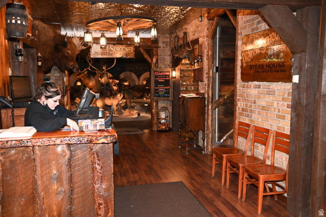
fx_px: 290
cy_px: 108
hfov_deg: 58.7
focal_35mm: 32
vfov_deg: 41.1
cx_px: 163
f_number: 4
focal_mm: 32
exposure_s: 1/60
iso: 3200
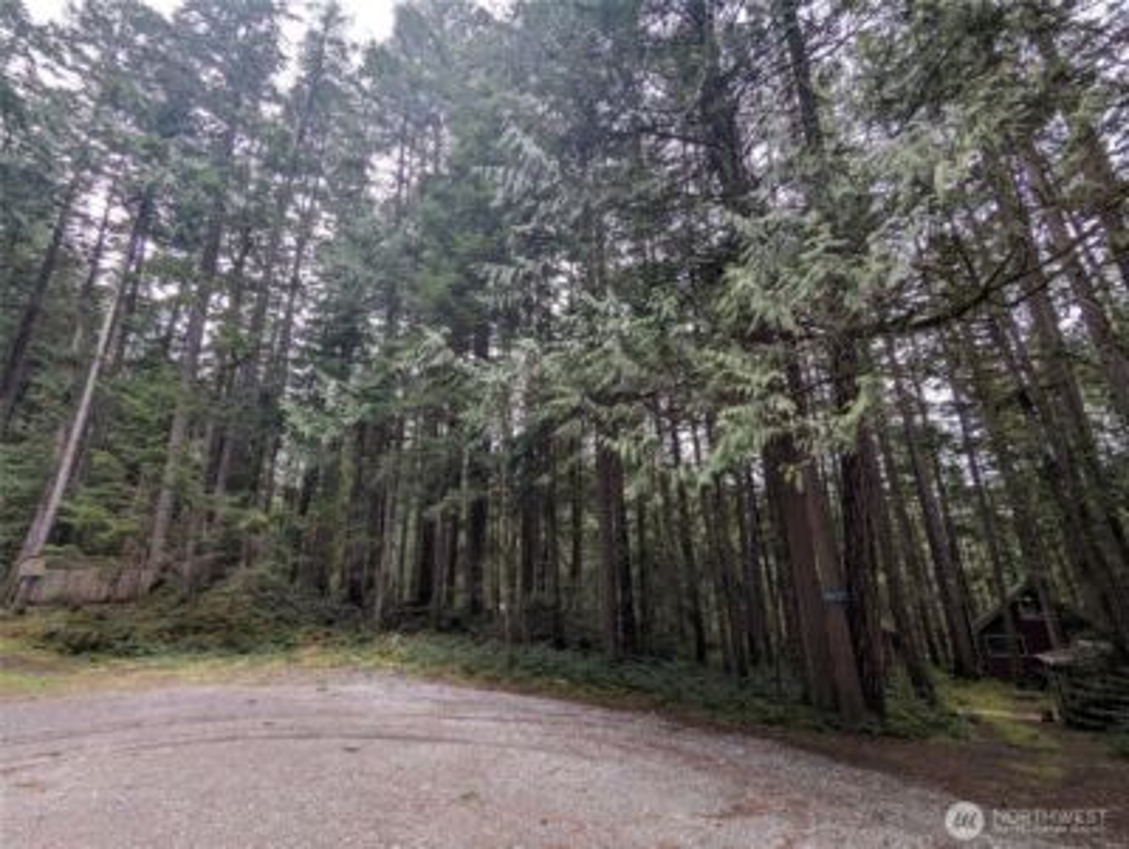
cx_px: 564
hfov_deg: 94.4
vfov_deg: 78.2
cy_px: 424
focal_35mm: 16
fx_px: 522
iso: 46
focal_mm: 2.35
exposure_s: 1/152
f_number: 2.2
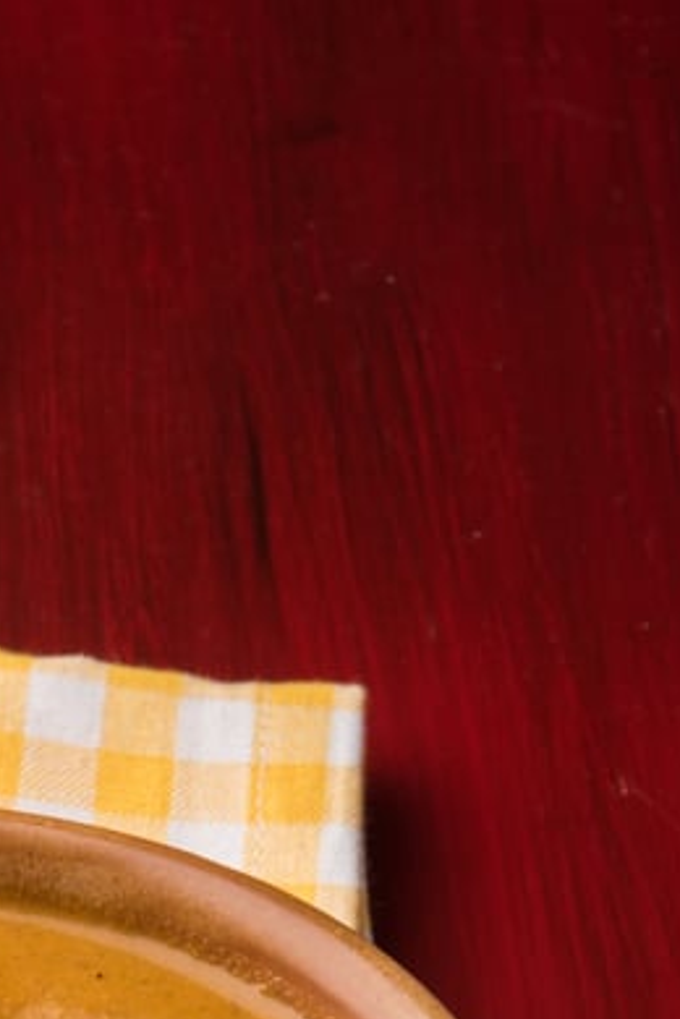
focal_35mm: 295
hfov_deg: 4.6
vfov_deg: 6.9
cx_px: -84
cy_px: 1372
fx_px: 8358
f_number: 16
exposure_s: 1/125
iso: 125
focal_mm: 100
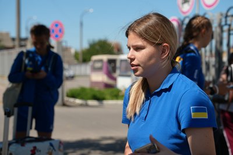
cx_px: 116
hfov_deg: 28.8
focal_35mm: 70
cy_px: 78
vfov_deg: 19.5
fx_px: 453
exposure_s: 1/320
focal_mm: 70
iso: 80
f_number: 4.5
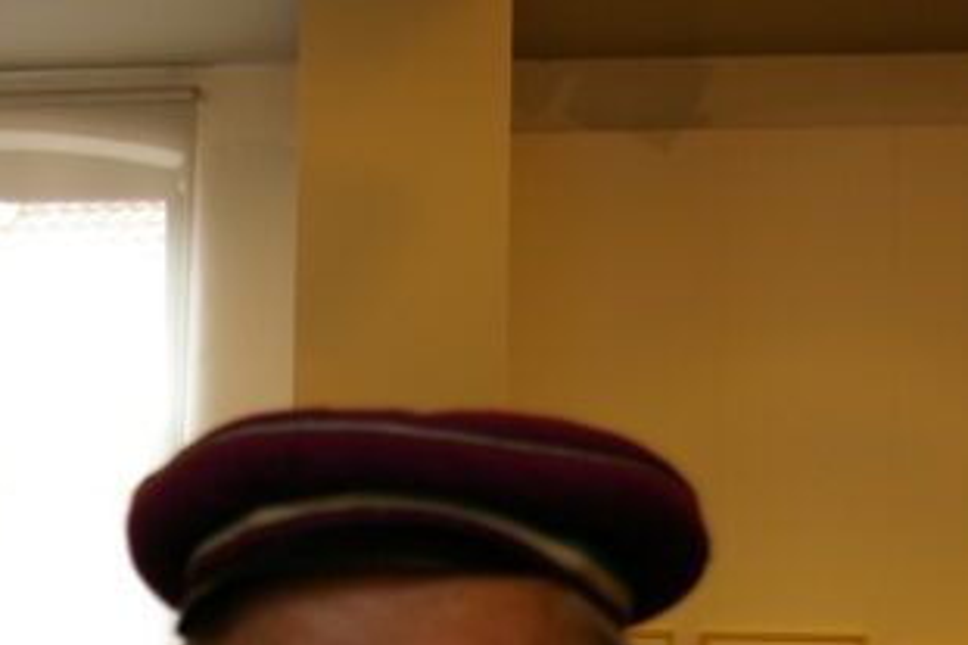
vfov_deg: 15.4
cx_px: -34
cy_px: 795
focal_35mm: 85
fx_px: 2291
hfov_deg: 22.8
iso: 400
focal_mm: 23
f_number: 4
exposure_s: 1/30
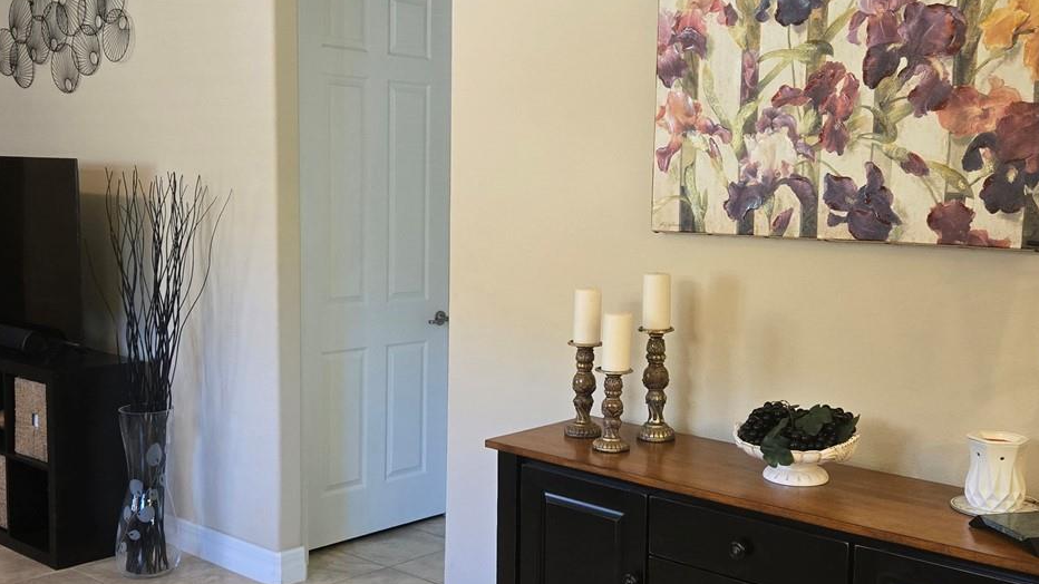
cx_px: 514
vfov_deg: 27.7
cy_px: 320
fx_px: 1185
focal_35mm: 43
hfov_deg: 47.4
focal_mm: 5.4
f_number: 1.8
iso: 400
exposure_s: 1/120
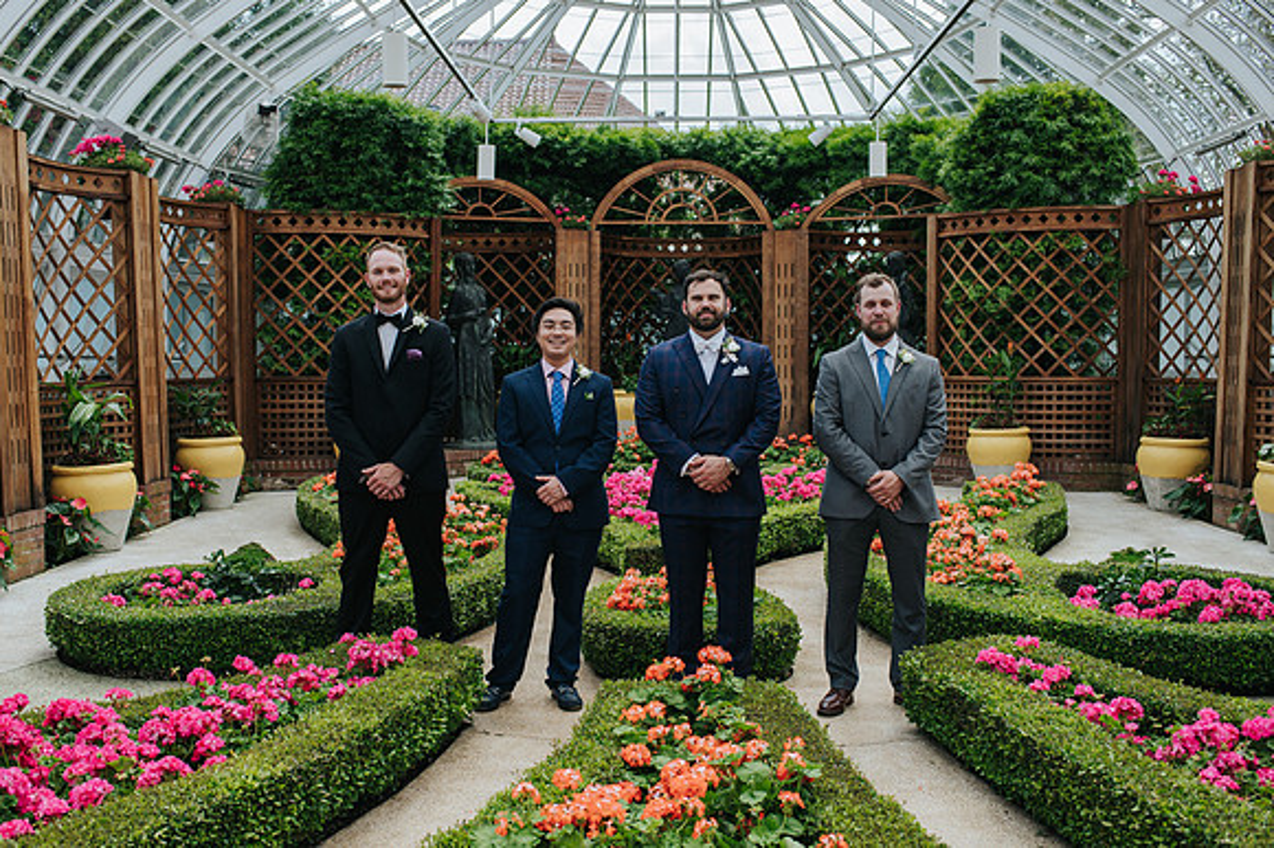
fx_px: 1363
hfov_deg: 50.0
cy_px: 429
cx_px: 589
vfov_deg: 34.5
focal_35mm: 39
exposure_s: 1/1250
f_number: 3.5
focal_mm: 35
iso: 360
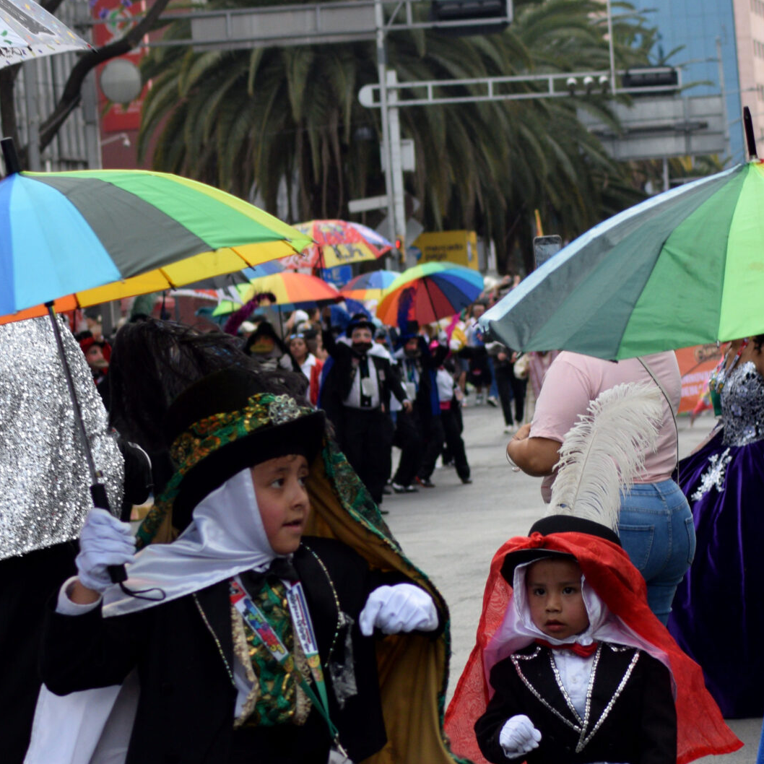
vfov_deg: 8.1
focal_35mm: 216
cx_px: 482
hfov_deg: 8.1
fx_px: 5394
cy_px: 573
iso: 400
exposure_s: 1/500
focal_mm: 70
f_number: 5.6
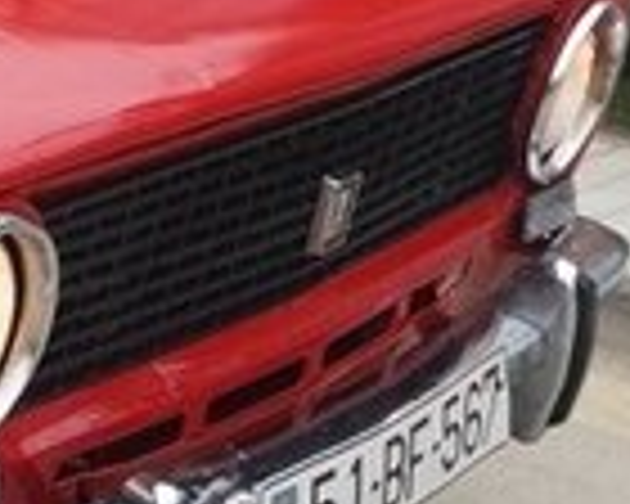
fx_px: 2405
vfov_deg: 11.8
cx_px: -490
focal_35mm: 129
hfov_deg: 13.5
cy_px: -11
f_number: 1.9
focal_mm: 3.7
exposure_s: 1/132
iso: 64
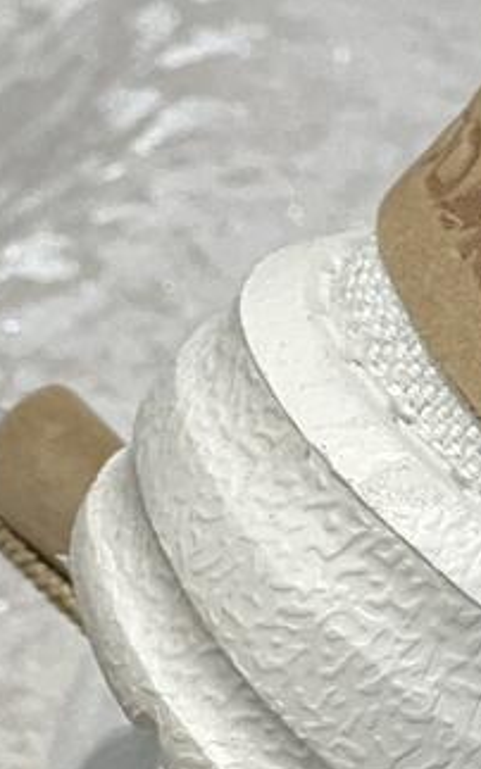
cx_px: 907
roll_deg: +1.5
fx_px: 7065
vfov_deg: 6.2
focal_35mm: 337
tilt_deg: -32.7
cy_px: 1051
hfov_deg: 3.9
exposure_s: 1/100
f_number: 2.8
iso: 200
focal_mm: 9
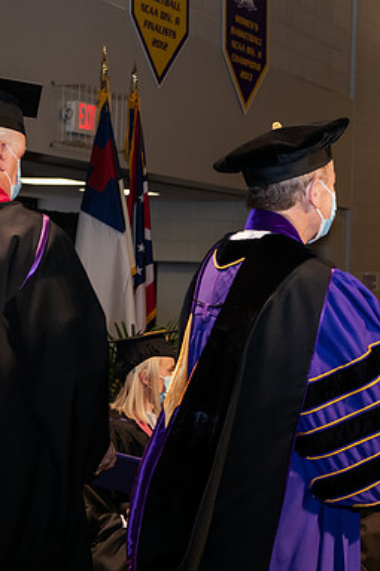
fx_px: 1490
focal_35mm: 94
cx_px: 420
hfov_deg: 14.2
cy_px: 284
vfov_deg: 21.7
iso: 1600
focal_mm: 62
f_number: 6.3
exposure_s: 1/200
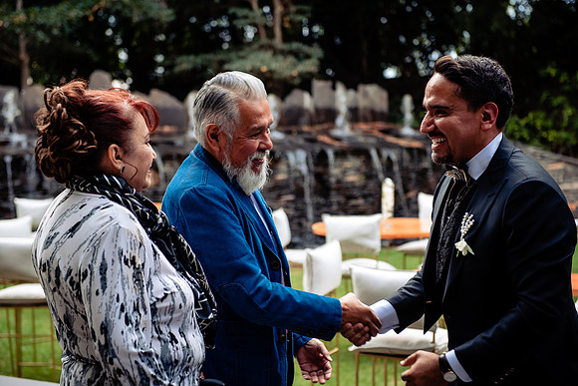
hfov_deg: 28.8
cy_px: 193
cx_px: 289
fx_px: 1124
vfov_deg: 19.5
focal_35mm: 70
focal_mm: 70
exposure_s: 1/125
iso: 500
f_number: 3.5
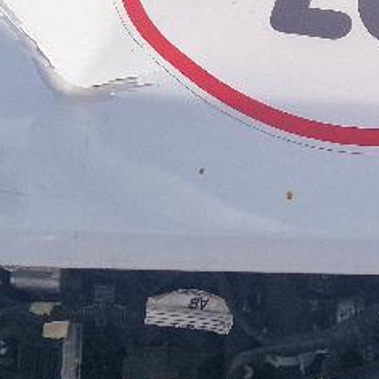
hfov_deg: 11.1
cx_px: 446
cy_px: 148
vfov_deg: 11.3
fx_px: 1920
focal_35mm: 155
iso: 50
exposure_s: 1/2000
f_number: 1.8
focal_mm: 5.4
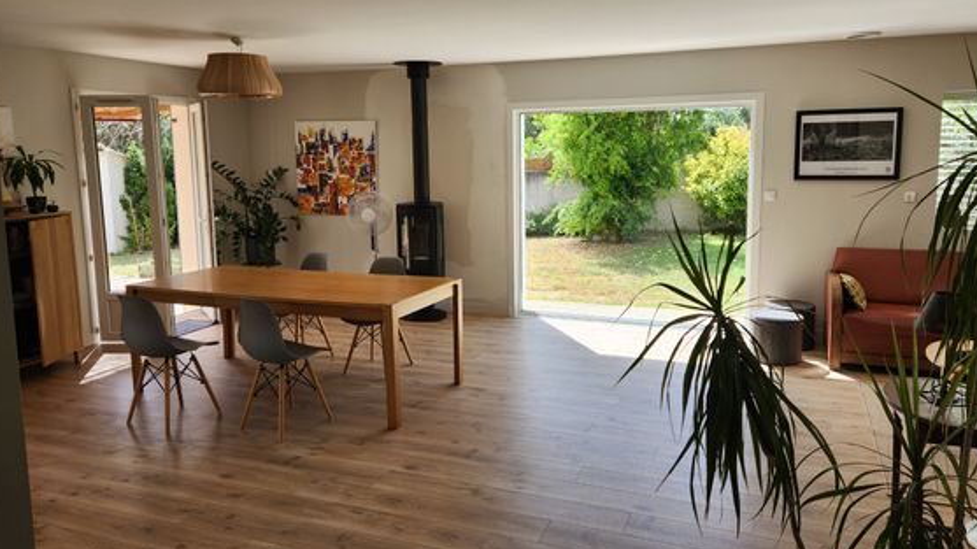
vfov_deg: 42.8
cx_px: 514
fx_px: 699
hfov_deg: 69.8
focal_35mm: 27
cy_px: 249
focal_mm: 5.4
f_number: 1.8
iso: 20
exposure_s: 1/219
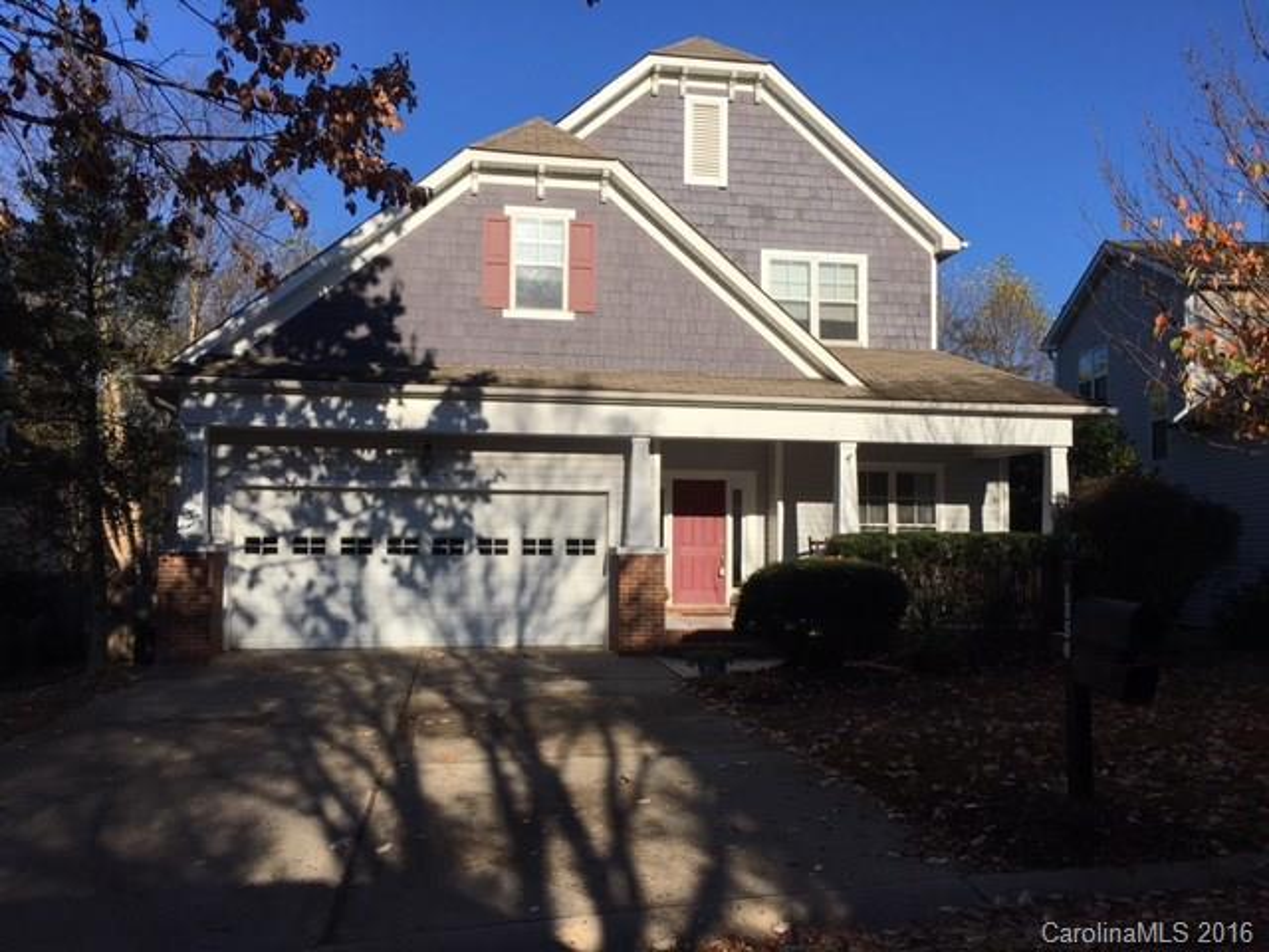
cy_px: 476
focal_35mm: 29
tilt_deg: +4.5
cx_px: 634
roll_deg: -1.0
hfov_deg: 61.7
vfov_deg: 48.2
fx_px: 1063
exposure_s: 1/2079
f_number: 2.2
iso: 25
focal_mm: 4.15
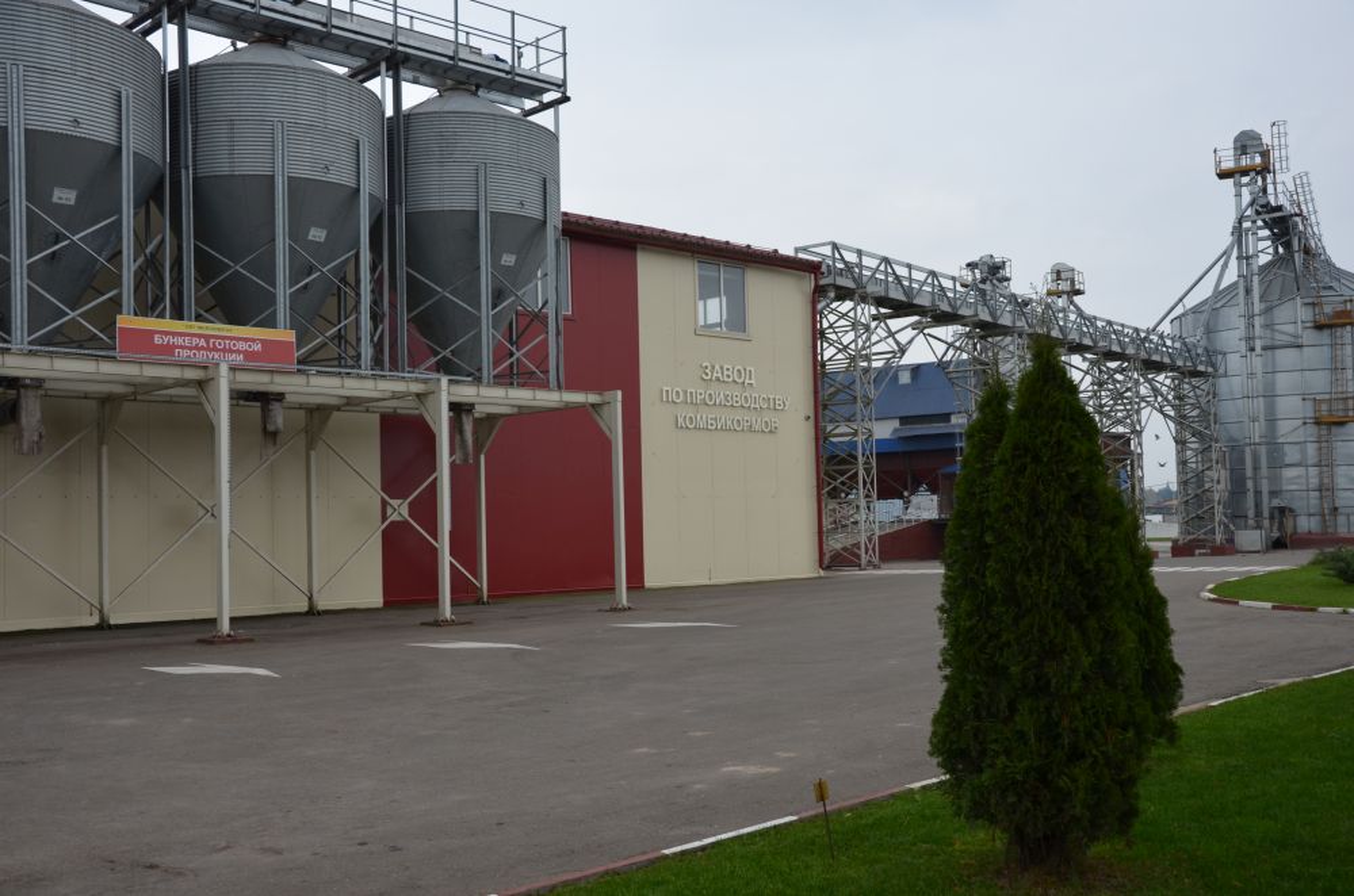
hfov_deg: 51.4
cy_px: 448
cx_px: 677
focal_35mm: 38
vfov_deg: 35.3
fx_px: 1407
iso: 200
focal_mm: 25
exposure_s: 1/160
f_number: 6.3
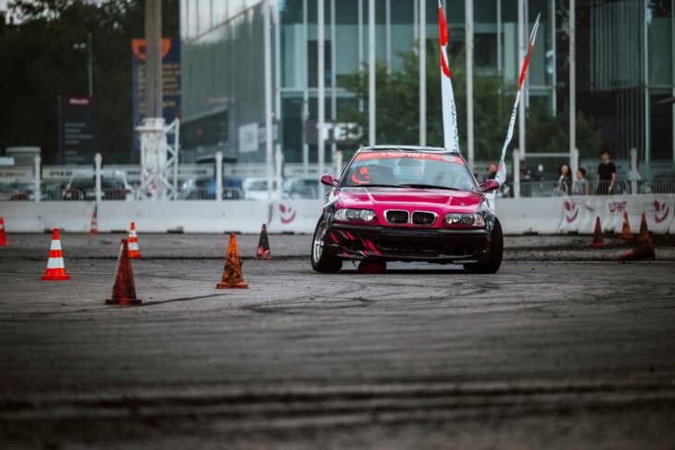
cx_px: 347
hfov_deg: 10.1
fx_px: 3824
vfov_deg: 6.7
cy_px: 230
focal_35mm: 204
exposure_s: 1/3200
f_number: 2.8
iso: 500
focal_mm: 195
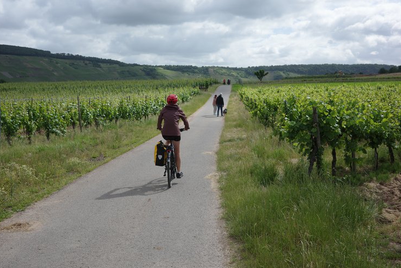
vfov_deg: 30.5
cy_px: 129
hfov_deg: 44.5
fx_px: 490
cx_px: 189
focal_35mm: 44
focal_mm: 26
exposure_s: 1/800
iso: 200
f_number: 5.6
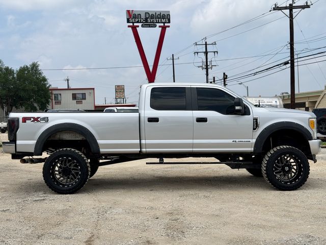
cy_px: 122
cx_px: 163
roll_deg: +2.1
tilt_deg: -0.7
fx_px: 452
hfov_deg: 39.7
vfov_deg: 30.3
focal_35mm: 48
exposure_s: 1/7874
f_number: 1.78
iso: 64
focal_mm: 6.76
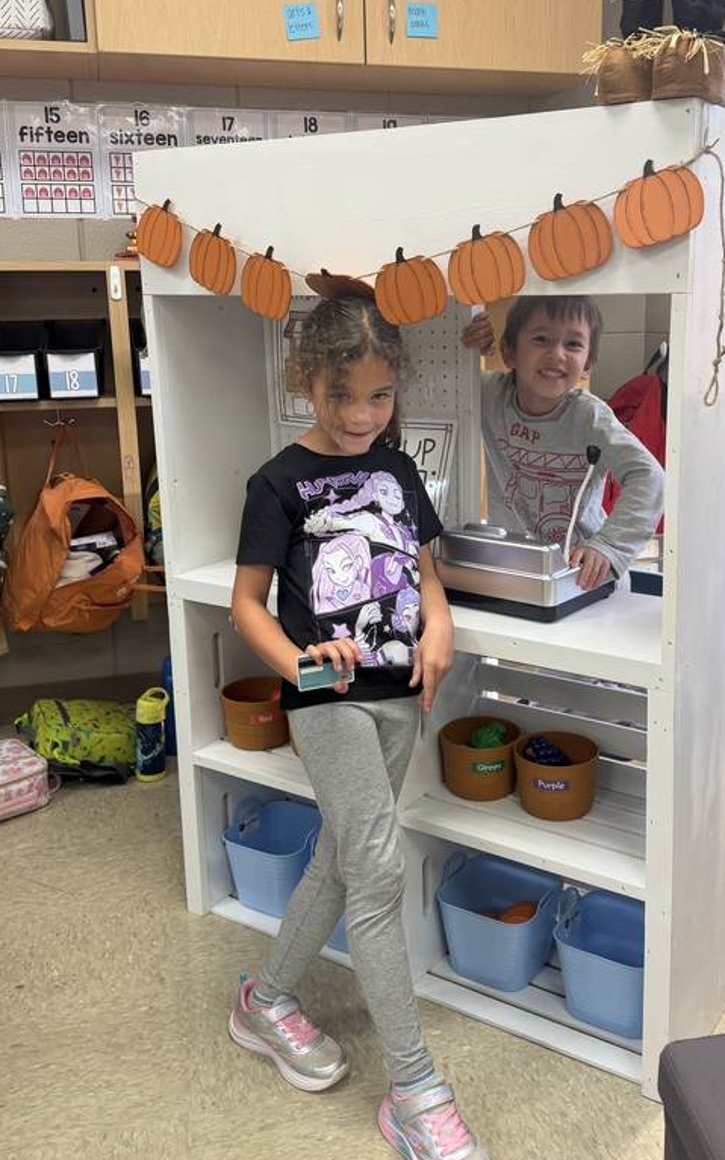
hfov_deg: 37.2
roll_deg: +0.8
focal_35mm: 34
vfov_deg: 56.5
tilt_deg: -11.4
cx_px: 431
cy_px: 501
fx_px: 1074
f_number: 1.78
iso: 64
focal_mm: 6.76
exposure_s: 1/62
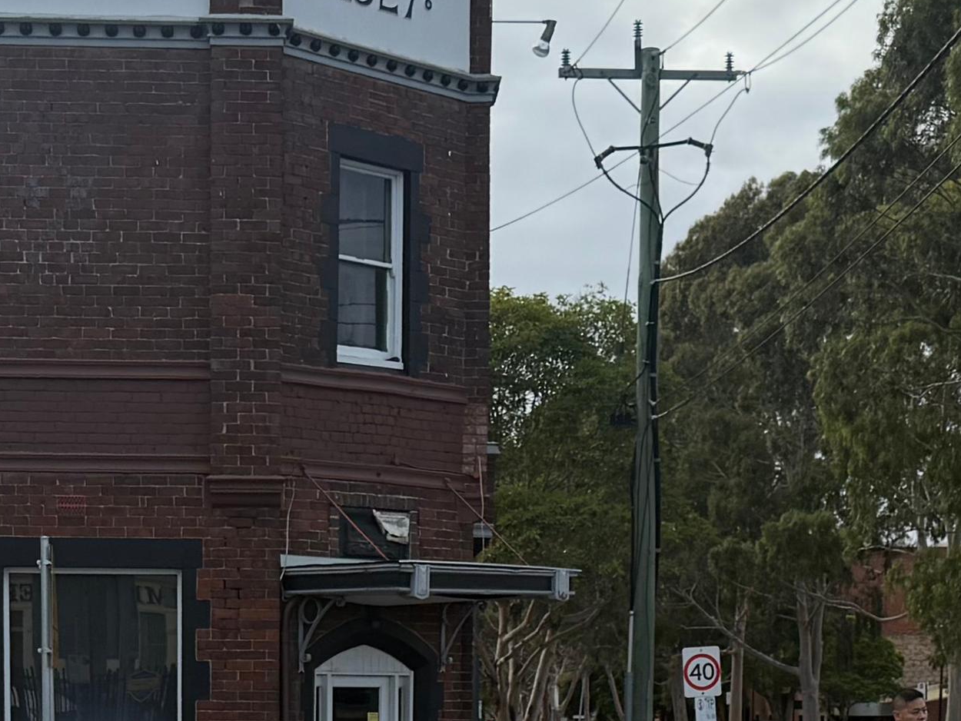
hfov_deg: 20.4
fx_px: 2666
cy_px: 903
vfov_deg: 14.8
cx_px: 351
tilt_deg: -4.5
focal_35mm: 96
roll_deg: -0.8
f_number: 1.78
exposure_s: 1/5714
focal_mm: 6.76
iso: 100
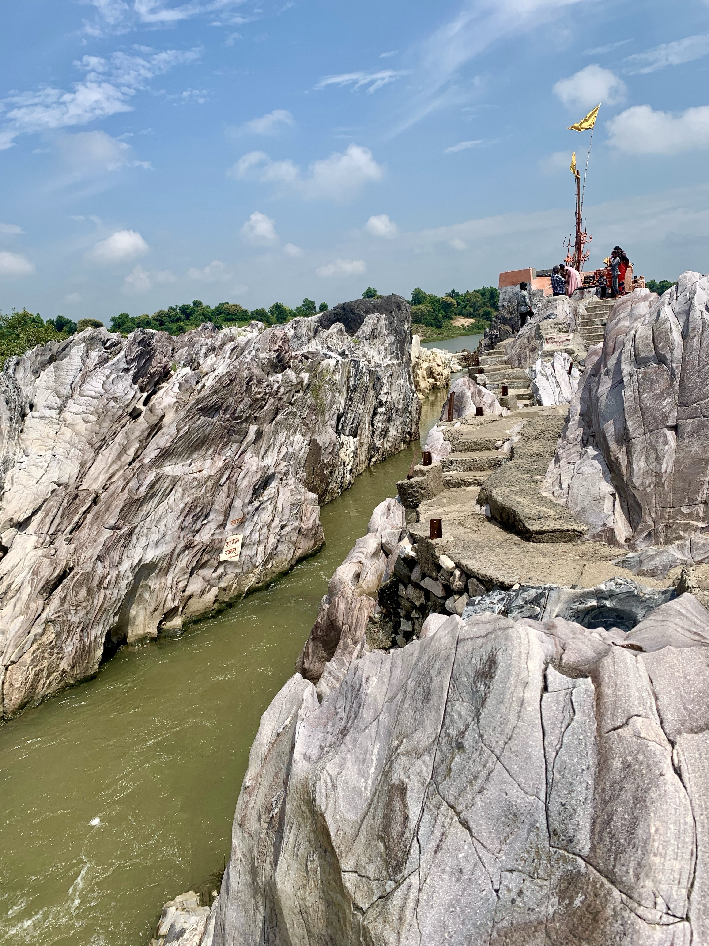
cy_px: 473
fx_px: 710
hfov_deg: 53.1
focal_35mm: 26
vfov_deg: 67.3
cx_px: 354
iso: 25
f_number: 1.8
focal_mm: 4.25
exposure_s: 1/3401
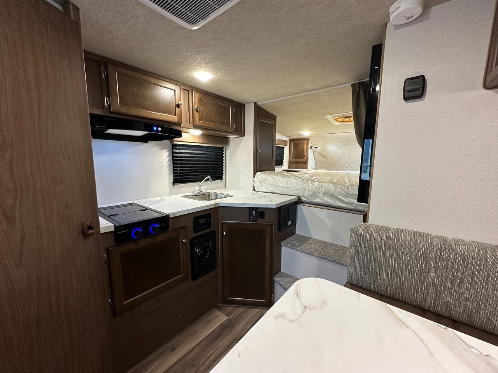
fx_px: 201
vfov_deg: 85.7
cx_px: 249
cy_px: 186
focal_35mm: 14
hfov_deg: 102.1
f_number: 2.2
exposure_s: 1/94
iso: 320
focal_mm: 2.22
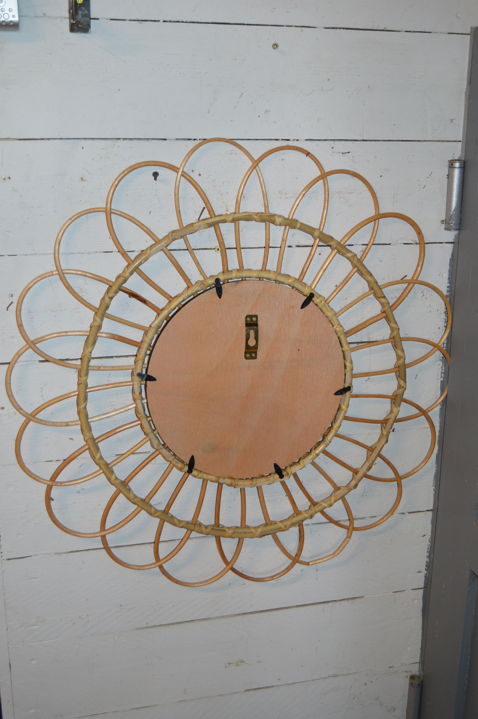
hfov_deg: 34.1
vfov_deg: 49.6
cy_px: 360
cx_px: 239
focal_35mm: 39
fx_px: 778
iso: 640
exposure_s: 1/60
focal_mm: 26
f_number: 4.2
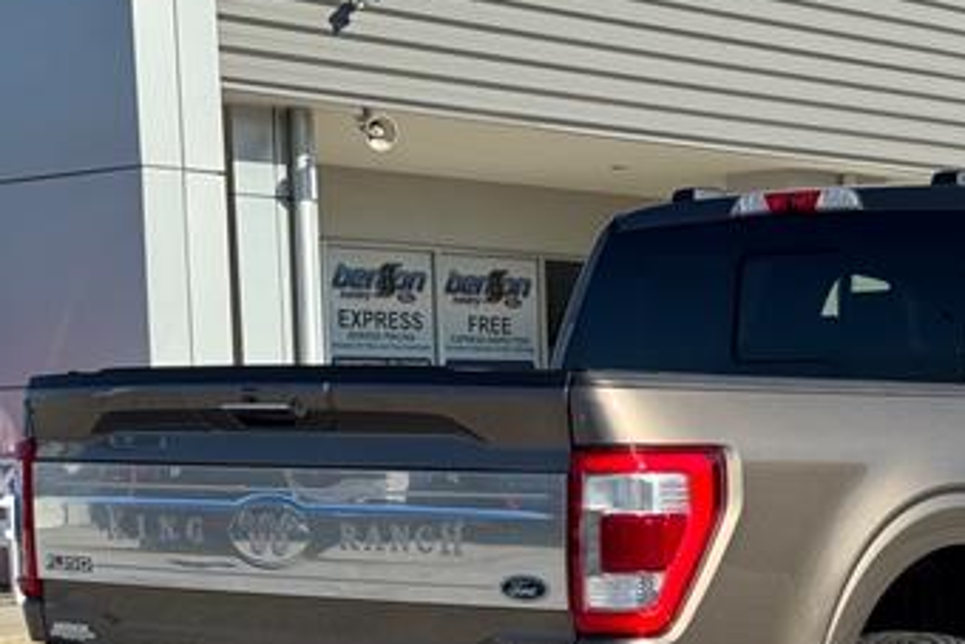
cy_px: 641
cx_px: 795
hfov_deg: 21.4
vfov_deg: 14.3
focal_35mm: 94
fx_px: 2521
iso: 64
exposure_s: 1/3096
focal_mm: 6.76
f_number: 1.78
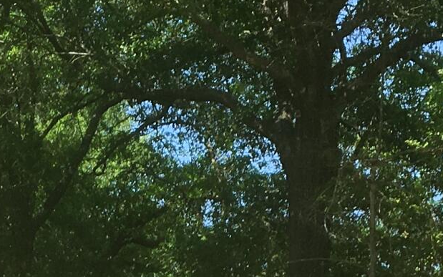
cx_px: 58
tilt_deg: -6.3
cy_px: 596
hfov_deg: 13.9
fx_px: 1799
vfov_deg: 8.3
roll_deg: -1.2
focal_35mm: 149
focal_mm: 4.15
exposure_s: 1/574
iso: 25
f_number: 2.2
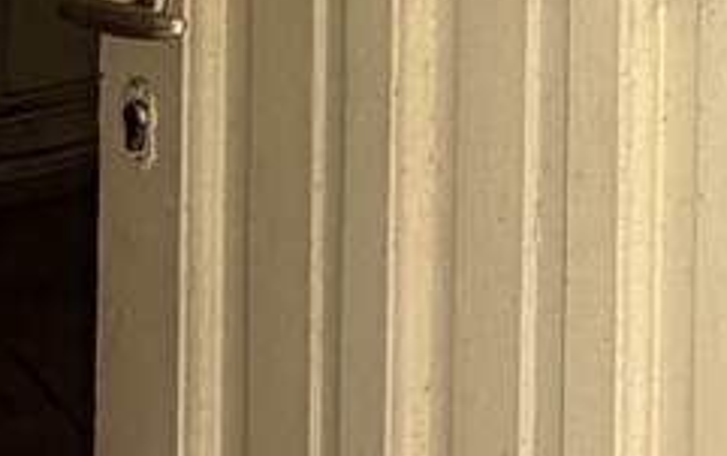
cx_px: 1849
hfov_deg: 12.7
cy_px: -701
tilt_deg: +1.6
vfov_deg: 9.6
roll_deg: -1.6
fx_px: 2340
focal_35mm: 118
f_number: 2.2
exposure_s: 1/282
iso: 50
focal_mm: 2.22
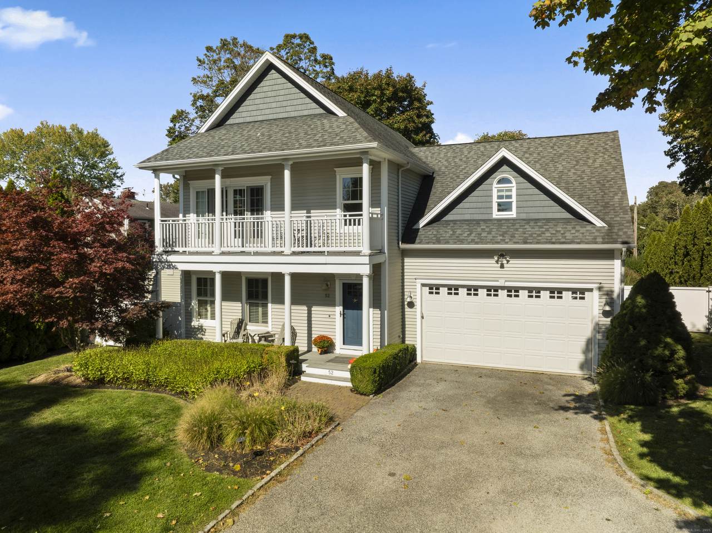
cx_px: 356
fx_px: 493
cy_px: 266
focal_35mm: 24
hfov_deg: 71.6
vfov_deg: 56.8
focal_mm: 12.29
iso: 100
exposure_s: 1/40
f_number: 7.1
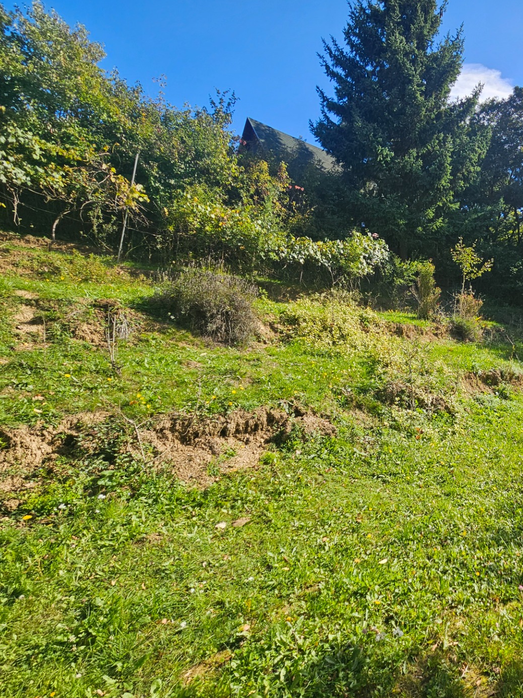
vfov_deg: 87.8
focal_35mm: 18
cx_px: 451
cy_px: 344
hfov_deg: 62.4
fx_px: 363
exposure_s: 1/1170
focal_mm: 2.2
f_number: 2.2
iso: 50
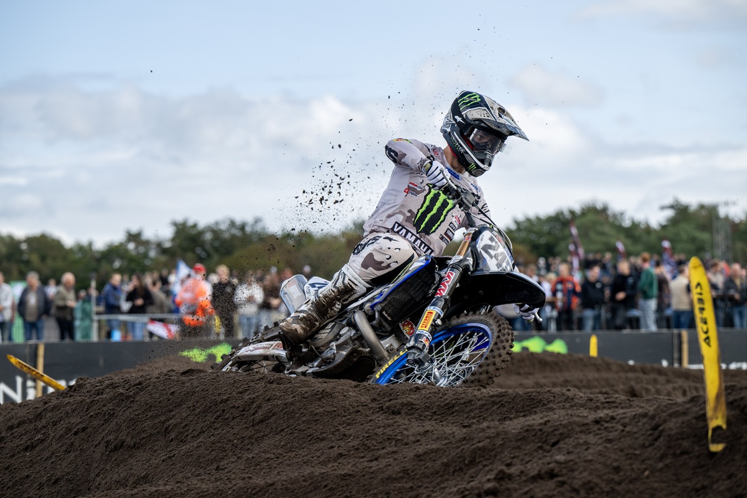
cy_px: 249
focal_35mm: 110
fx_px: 2282
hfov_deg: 18.6
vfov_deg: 12.5
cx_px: 374
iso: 250
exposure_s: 1/1600
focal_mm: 110
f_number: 4
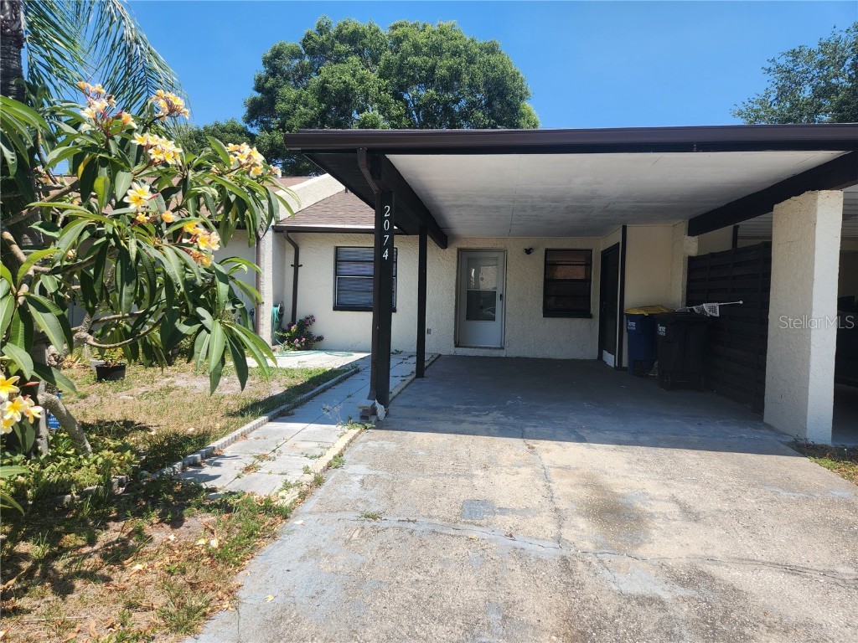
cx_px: 429
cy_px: 322
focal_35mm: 23
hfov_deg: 73.9
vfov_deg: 58.9
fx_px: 570
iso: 20
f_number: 1.8
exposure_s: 1/1167
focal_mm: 5.4
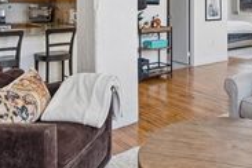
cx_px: 208
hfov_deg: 44.7
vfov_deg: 30.6
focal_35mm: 41
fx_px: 287
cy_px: 5
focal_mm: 10
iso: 250
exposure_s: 1/25
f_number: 8
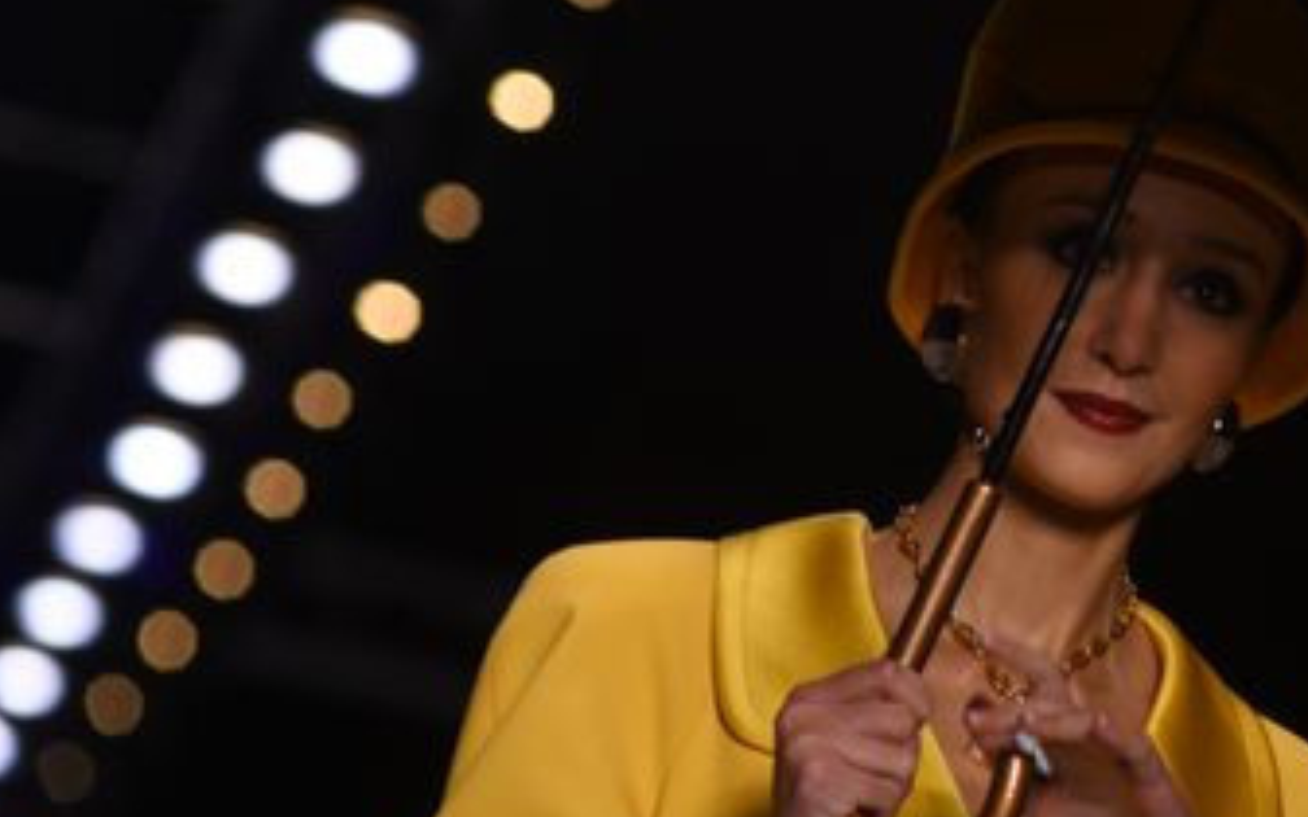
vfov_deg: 4.3
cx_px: 1036
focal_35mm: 307
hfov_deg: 6.8
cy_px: 397
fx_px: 10944
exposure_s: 1/160
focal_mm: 145
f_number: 4.5
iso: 400
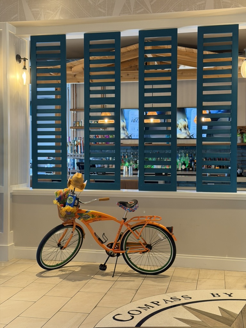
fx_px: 455
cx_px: 123
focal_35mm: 48
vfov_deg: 39.7
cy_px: 164
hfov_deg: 30.3
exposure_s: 1/60
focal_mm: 6.76
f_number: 1.78
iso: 250
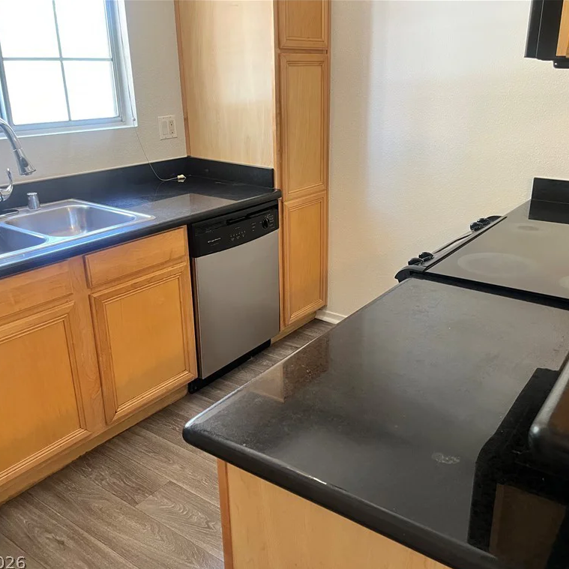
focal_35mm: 31
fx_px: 577
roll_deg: +0.4
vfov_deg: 52.5
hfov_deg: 52.3
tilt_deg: -21.1
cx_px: 328
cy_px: 287
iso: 250
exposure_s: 1/60
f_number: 1.6
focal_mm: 5.1
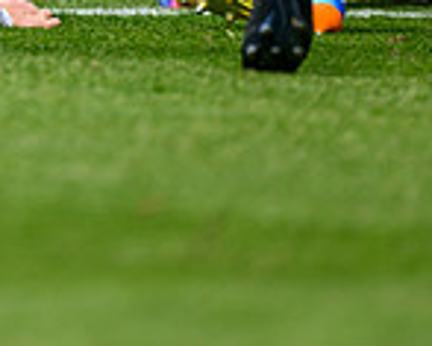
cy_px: -195
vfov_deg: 1.0
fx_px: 18973
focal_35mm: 1482
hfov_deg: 1.3
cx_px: -379
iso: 250
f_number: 2.8
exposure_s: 1/2000
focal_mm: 400
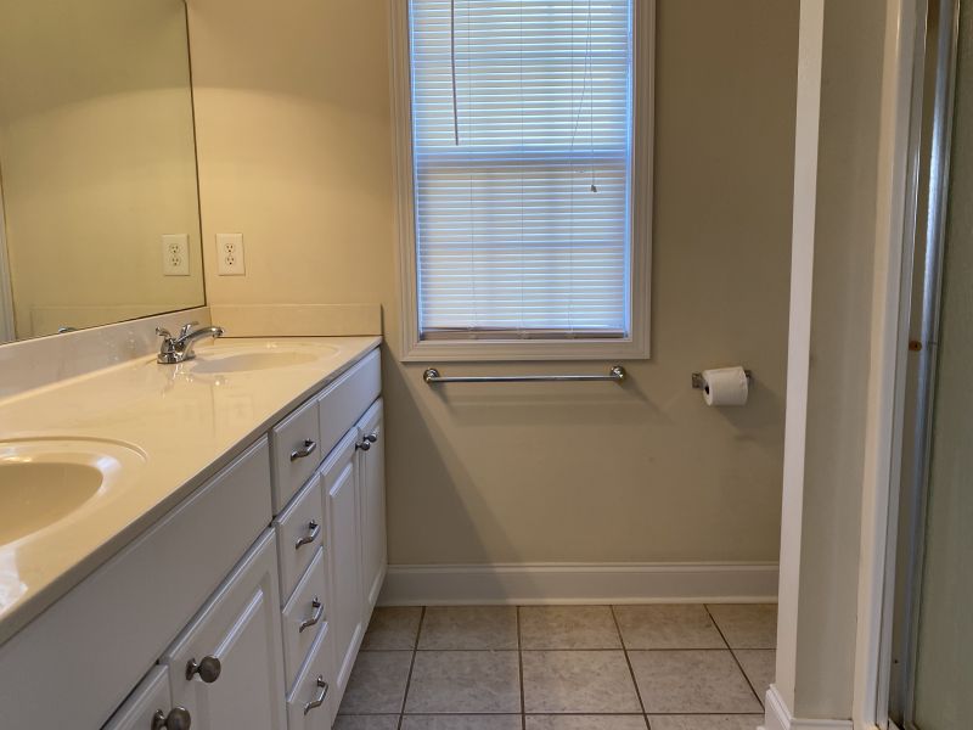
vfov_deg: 53.1
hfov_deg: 67.3
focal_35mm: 26
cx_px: 486
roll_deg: +1.4
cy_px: 365
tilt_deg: -7.7
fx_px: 731
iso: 100
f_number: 1.8
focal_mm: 4.25
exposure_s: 1/120
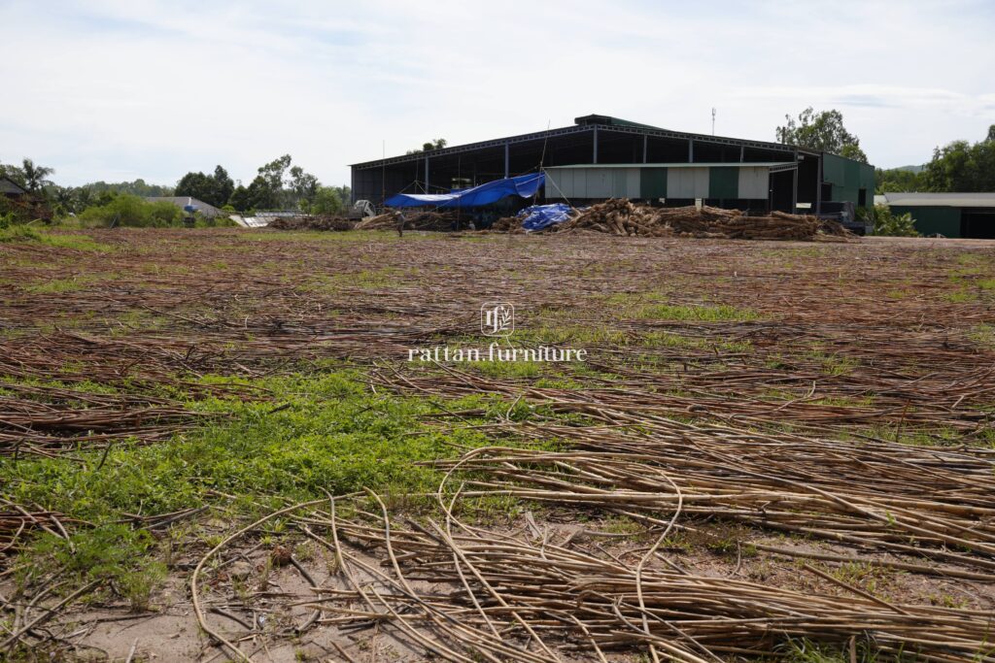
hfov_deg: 53.3
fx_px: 991
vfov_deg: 37.0
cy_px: 332
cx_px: 498
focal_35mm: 36
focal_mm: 23.9
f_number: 4.5
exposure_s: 1/800
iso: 100
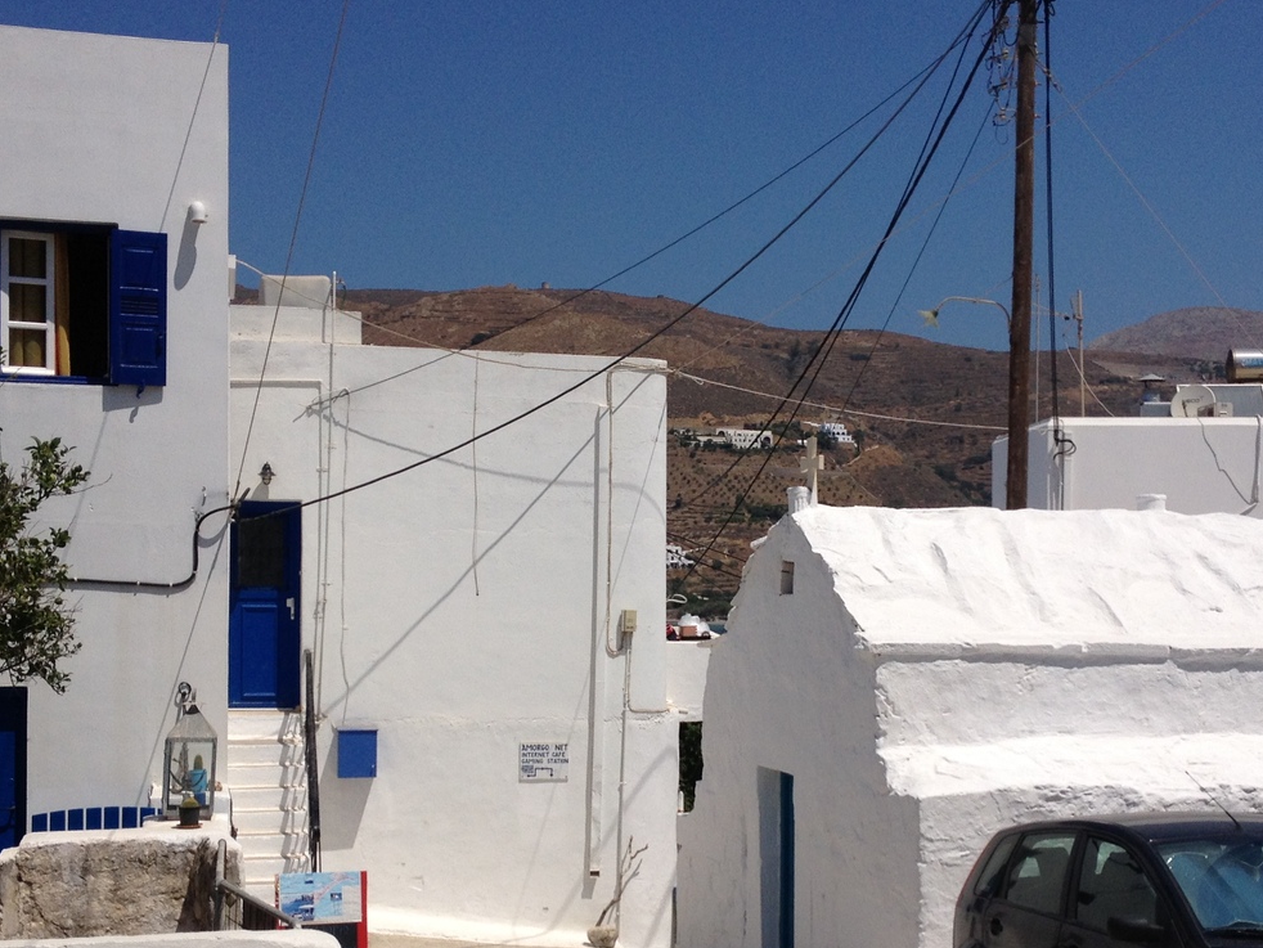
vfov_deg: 25.6
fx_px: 2080
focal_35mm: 57
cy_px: 599
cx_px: 697
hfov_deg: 33.7
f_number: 2.4
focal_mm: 4.28
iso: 50
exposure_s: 1/5025
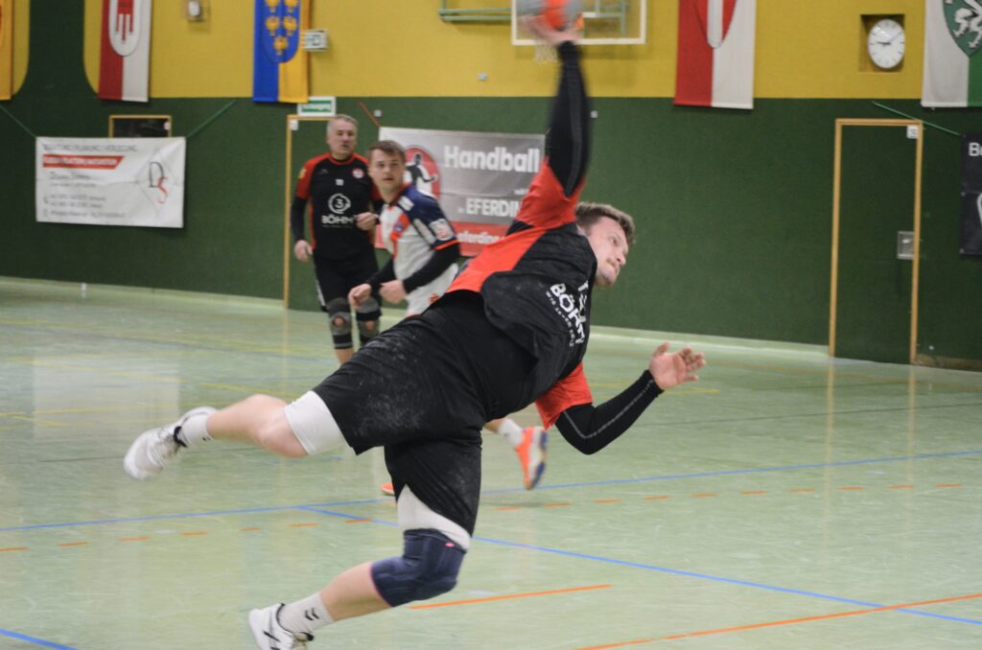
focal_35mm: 82
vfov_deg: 16.5
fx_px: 2246
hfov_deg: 24.7
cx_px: 491
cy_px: 325
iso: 1600
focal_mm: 55
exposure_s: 1/250
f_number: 4
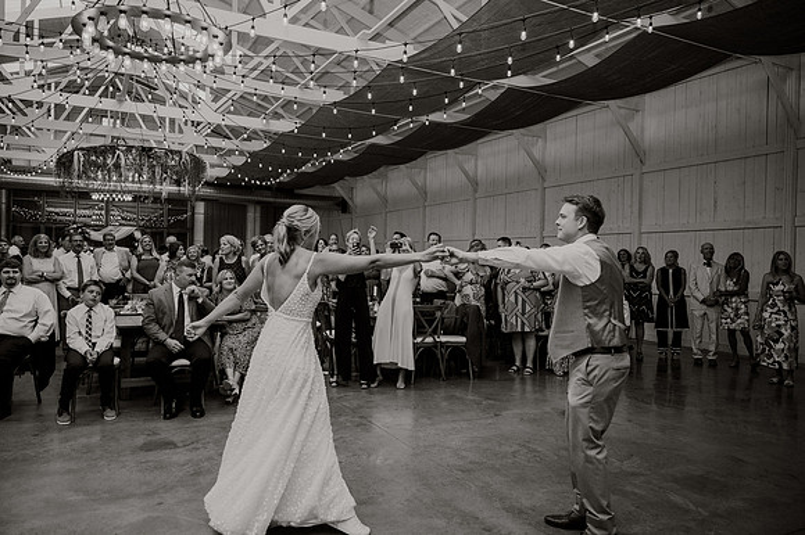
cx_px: 382
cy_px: 258
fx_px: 569
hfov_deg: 70.5
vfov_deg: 50.4
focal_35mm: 25
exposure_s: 1/200
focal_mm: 24
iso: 125
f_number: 2.8
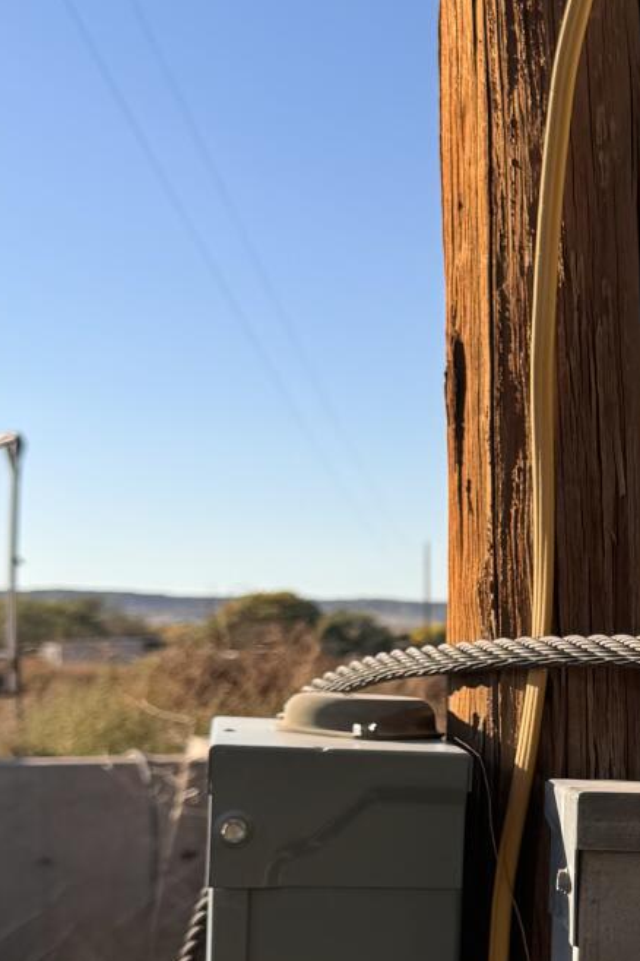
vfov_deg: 26.3
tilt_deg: -2.1
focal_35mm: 76
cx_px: 846
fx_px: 2027
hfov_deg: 16.9
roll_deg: -1.5
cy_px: 733
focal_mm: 6.76
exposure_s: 1/2959
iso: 80
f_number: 1.78
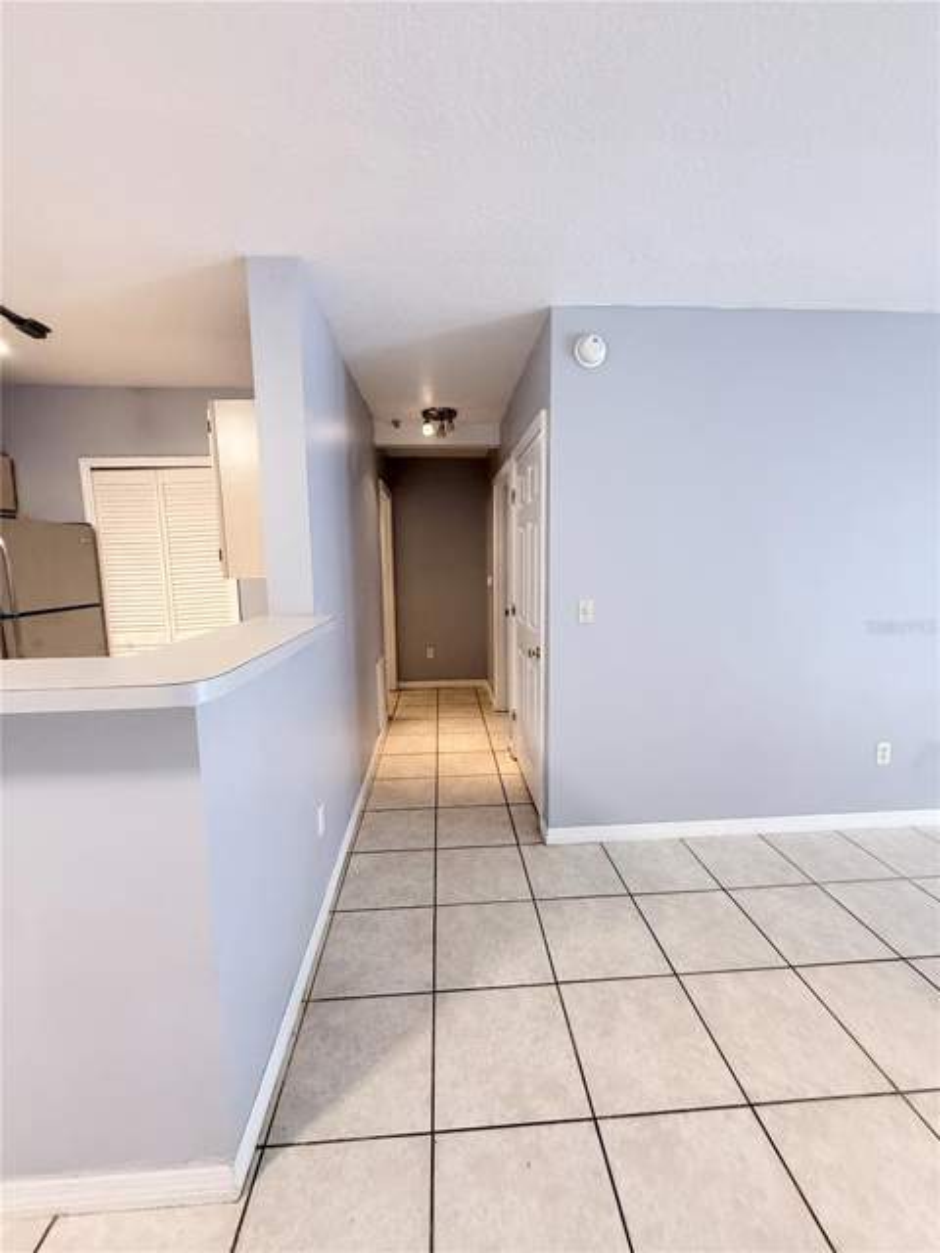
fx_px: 507
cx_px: 470
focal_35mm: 14
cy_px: 626
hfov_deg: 85.7
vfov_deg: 102.1
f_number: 2.2
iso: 400
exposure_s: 1/60
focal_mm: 2.22
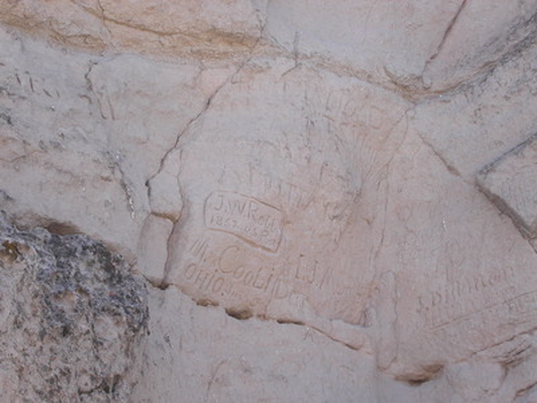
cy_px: 202
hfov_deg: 20.0
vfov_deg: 15.1
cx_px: 268
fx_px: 1520
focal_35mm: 98
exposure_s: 1/180
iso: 100
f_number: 5.6
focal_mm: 20.3
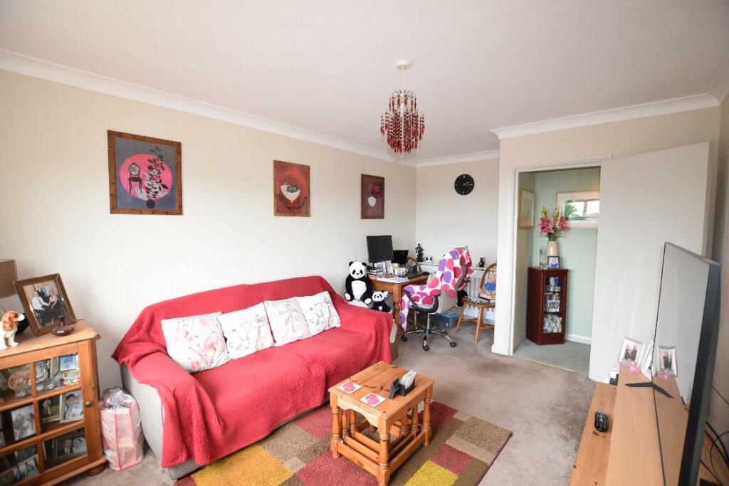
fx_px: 304
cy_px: 243
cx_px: 364
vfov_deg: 77.3
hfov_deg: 100.4
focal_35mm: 15
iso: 200
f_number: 3.5
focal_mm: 10
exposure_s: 1/25
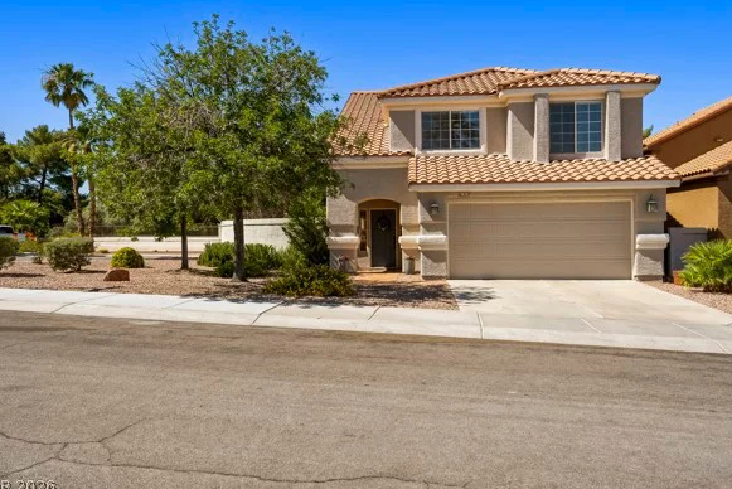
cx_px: 358
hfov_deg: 60.3
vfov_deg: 42.4
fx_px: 631
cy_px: 244
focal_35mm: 31
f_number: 9
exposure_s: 1/640
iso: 800
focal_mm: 30
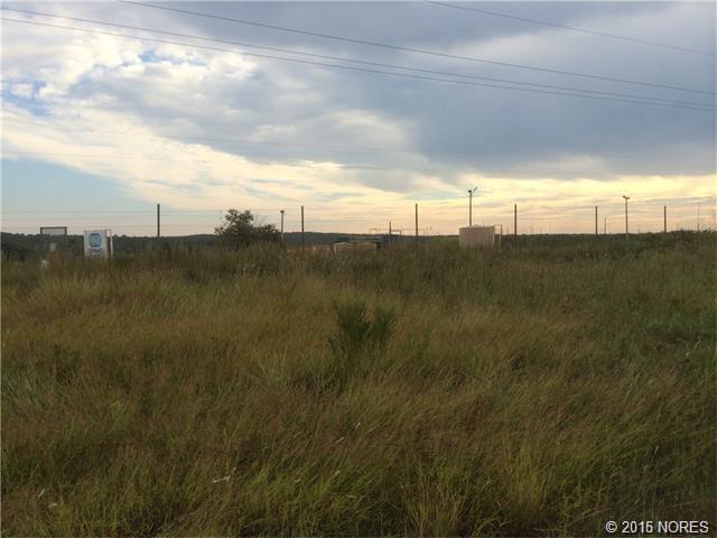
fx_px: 621
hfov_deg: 60.0
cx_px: 358
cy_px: 269
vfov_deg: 46.8
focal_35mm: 30
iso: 40
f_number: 2.2
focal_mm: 4.12
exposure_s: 1/1001
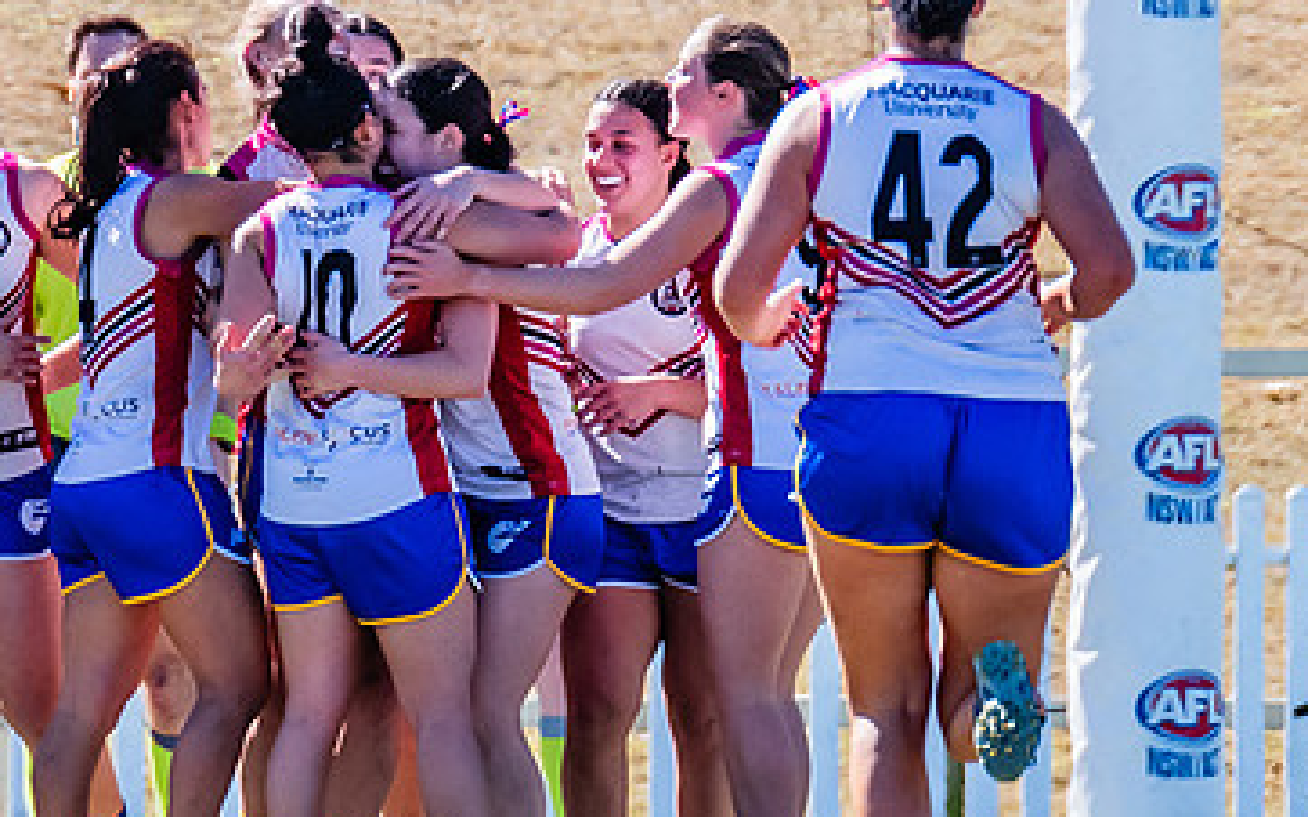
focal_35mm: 1698
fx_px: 60510
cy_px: 199
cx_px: 338
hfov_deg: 1.2
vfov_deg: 0.8
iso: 800
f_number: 6.3
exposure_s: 1/1600
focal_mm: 420
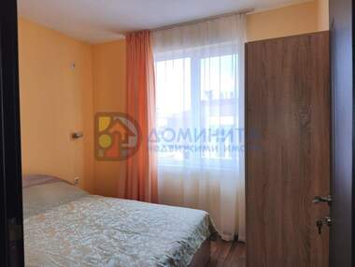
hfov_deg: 73.9
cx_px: 178
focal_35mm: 23
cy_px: 134
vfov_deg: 58.9
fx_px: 236
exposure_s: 1/99.9
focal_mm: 6.18
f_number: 1.65
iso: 125
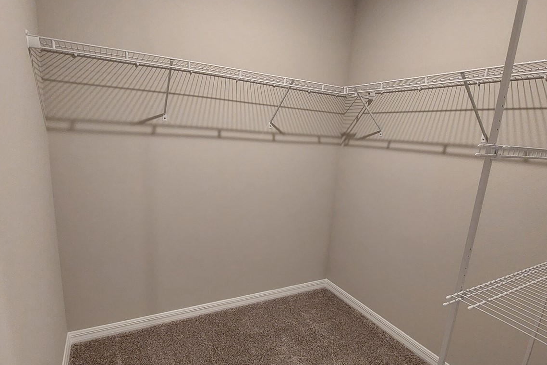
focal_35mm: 19
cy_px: 213
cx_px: 269
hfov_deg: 86.9
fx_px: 289
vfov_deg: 64.1
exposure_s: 1/40
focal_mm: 1.74
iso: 320
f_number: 2.2
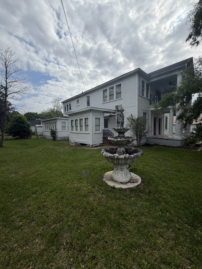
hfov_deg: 85.7
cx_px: 101
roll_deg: +1.3
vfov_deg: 102.1
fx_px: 109
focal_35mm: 14
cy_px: 134
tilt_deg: -1.5
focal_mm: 2.22
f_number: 2.2
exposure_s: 1/1050
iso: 20
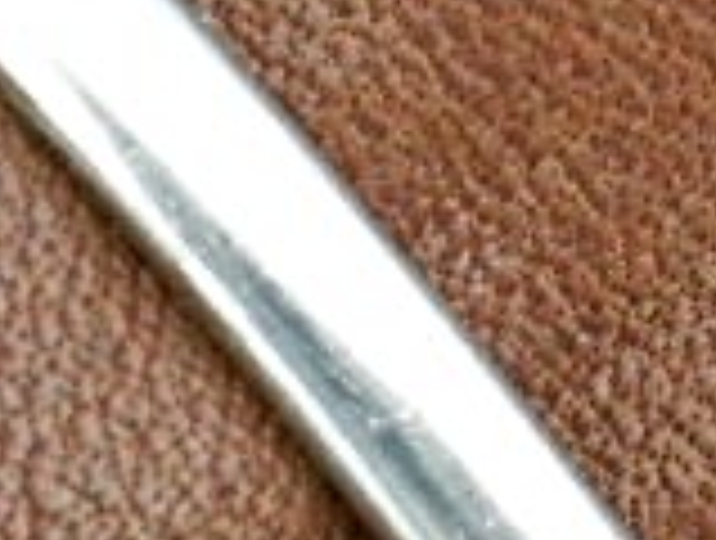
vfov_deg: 3.9
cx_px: 356
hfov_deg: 5.2
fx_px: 7857
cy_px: 670
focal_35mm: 379
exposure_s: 1/7.3
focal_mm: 10.6
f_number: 4
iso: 200
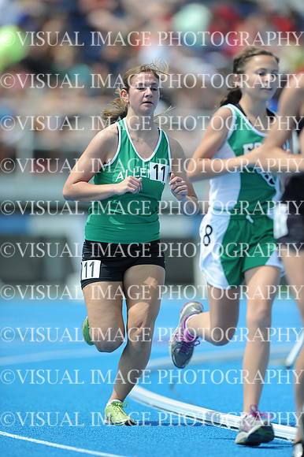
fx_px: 5072
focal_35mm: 400
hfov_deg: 3.4
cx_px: 152
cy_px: 228
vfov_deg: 5.2
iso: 200
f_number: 3.5
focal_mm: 400
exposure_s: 1/2500
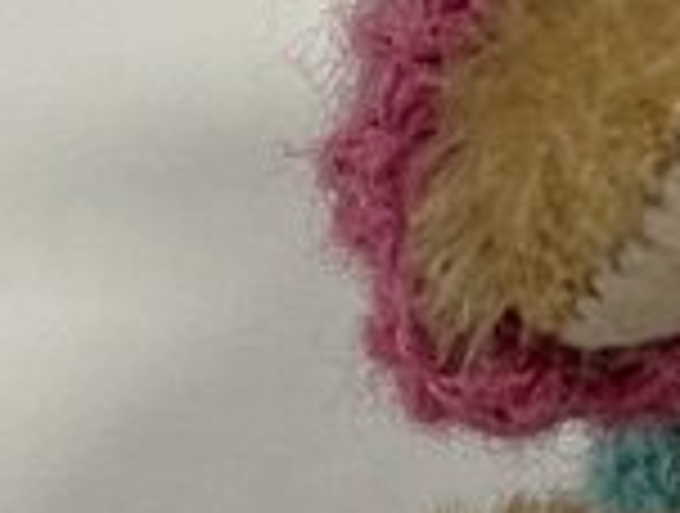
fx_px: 3328
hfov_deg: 11.1
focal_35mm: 169
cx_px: 1076
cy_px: -9
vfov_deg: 8.8
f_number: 1.6
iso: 100
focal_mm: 5.1
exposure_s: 1/50
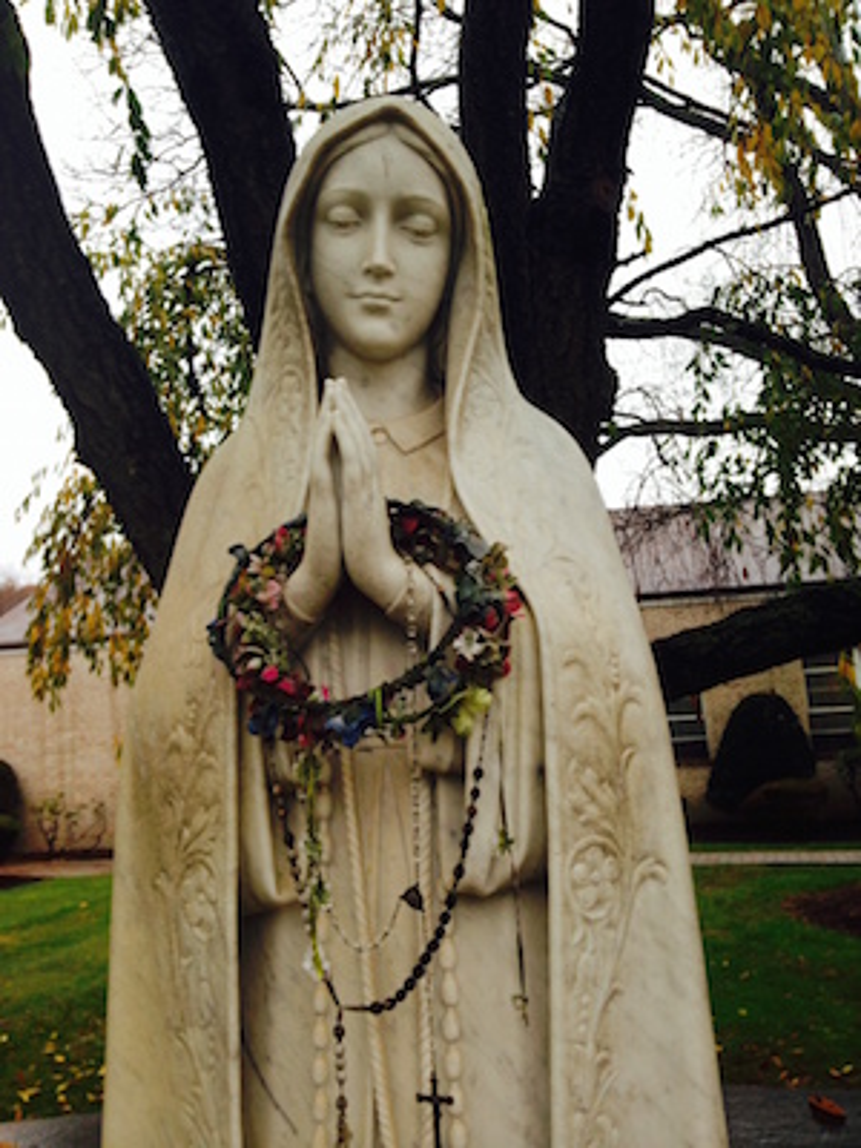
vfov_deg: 55.4
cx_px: 430
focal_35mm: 33
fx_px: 1094
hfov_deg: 42.9
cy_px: 574
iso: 50
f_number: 2.4
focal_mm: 4.12
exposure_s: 1/30
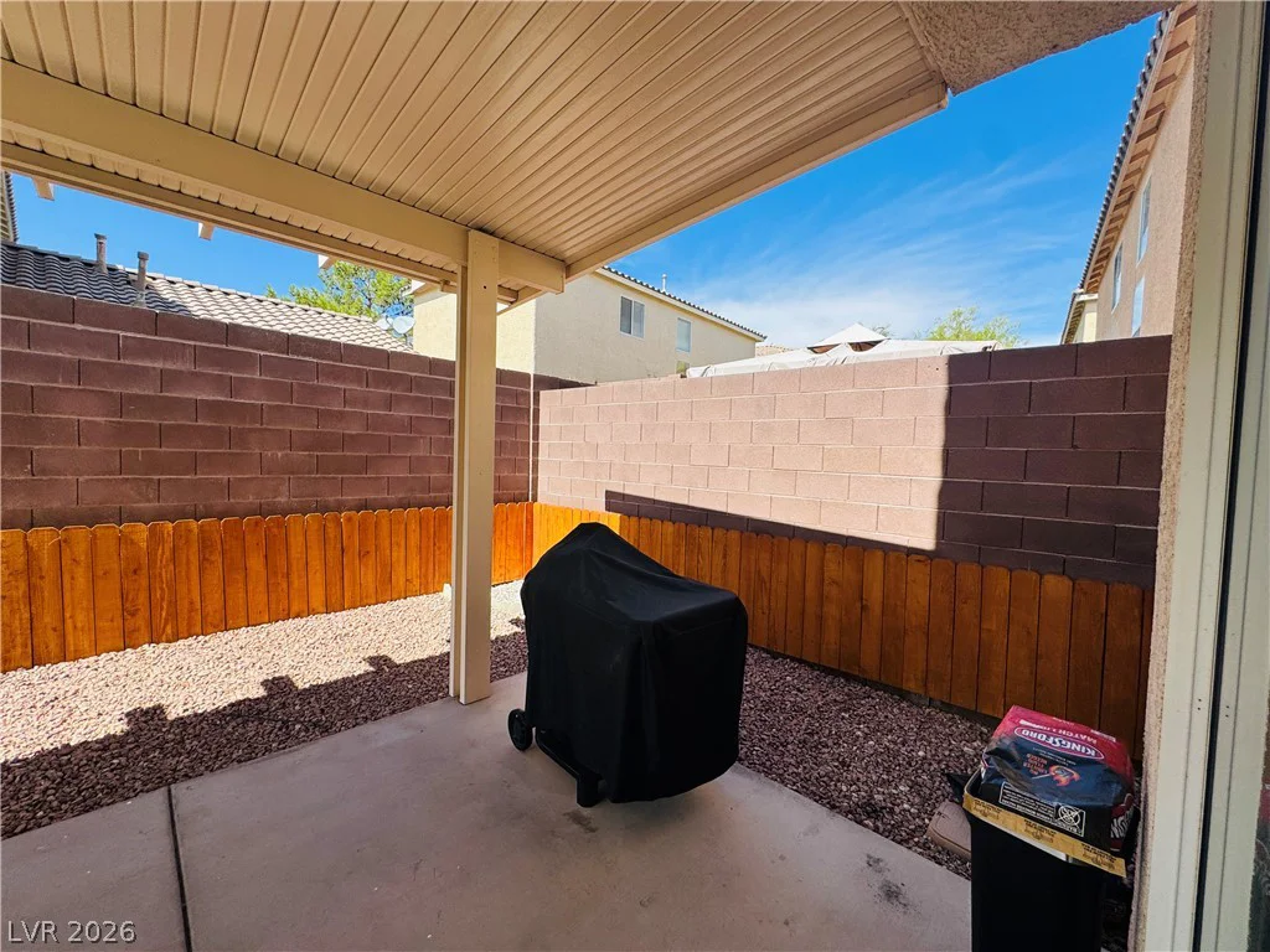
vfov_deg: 85.7
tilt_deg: -2.1
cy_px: 476
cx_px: 635
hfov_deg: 102.1
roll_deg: -1.3
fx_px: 514
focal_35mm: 14
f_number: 2.2
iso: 40
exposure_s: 1/1236
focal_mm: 2.22
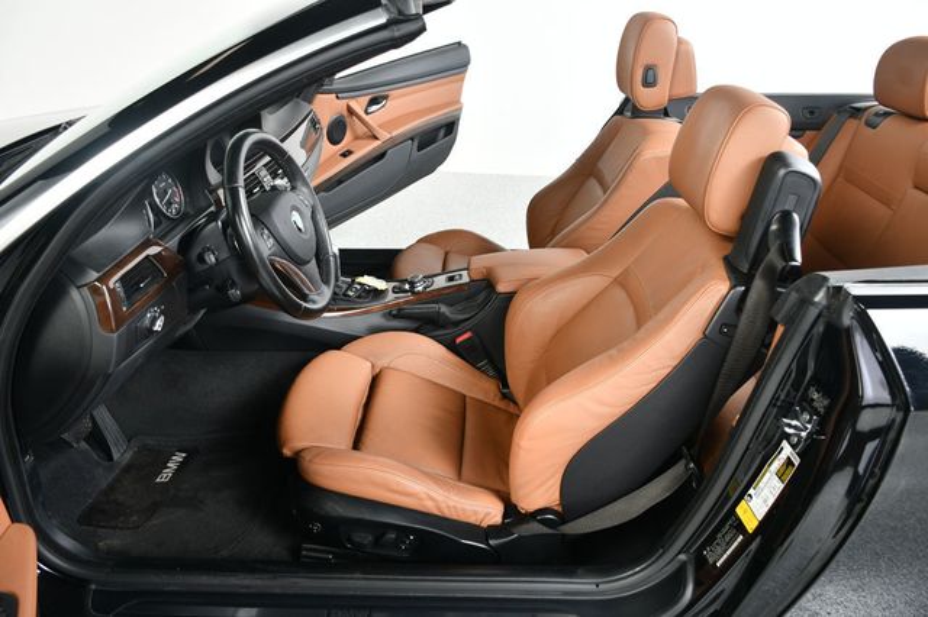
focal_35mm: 27
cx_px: 464
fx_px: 696
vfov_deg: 47.9
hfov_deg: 67.4
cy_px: 308
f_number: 5
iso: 100
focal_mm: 18
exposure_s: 1/160
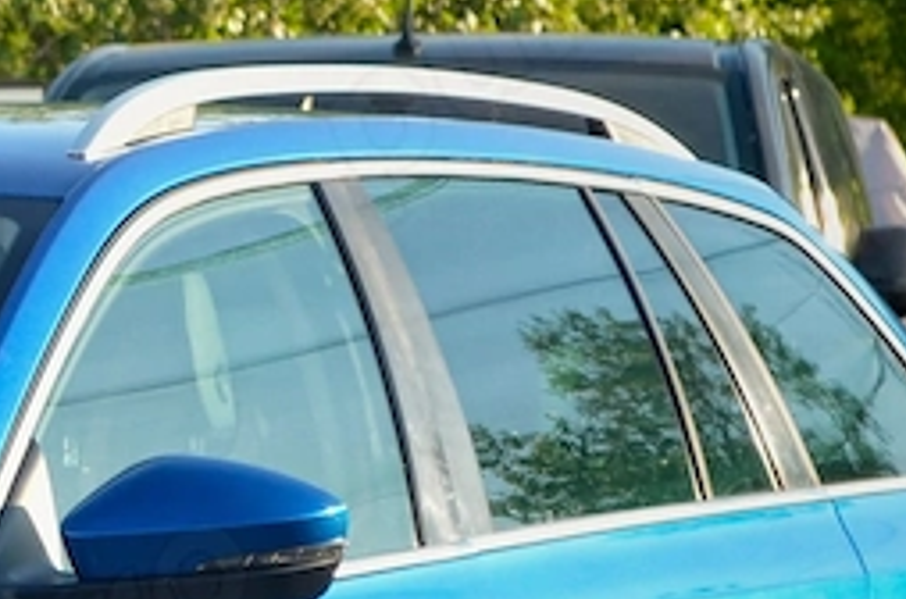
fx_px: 8158
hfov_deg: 6.3
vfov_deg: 4.2
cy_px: 713
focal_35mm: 325
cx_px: -551
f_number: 5.6
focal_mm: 55
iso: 200
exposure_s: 1/160
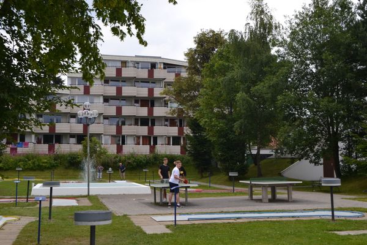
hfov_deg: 43.6
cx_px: 184
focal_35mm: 45
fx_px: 459
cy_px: 122
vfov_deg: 29.9
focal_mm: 30
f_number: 5.6
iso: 100
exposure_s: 1/200
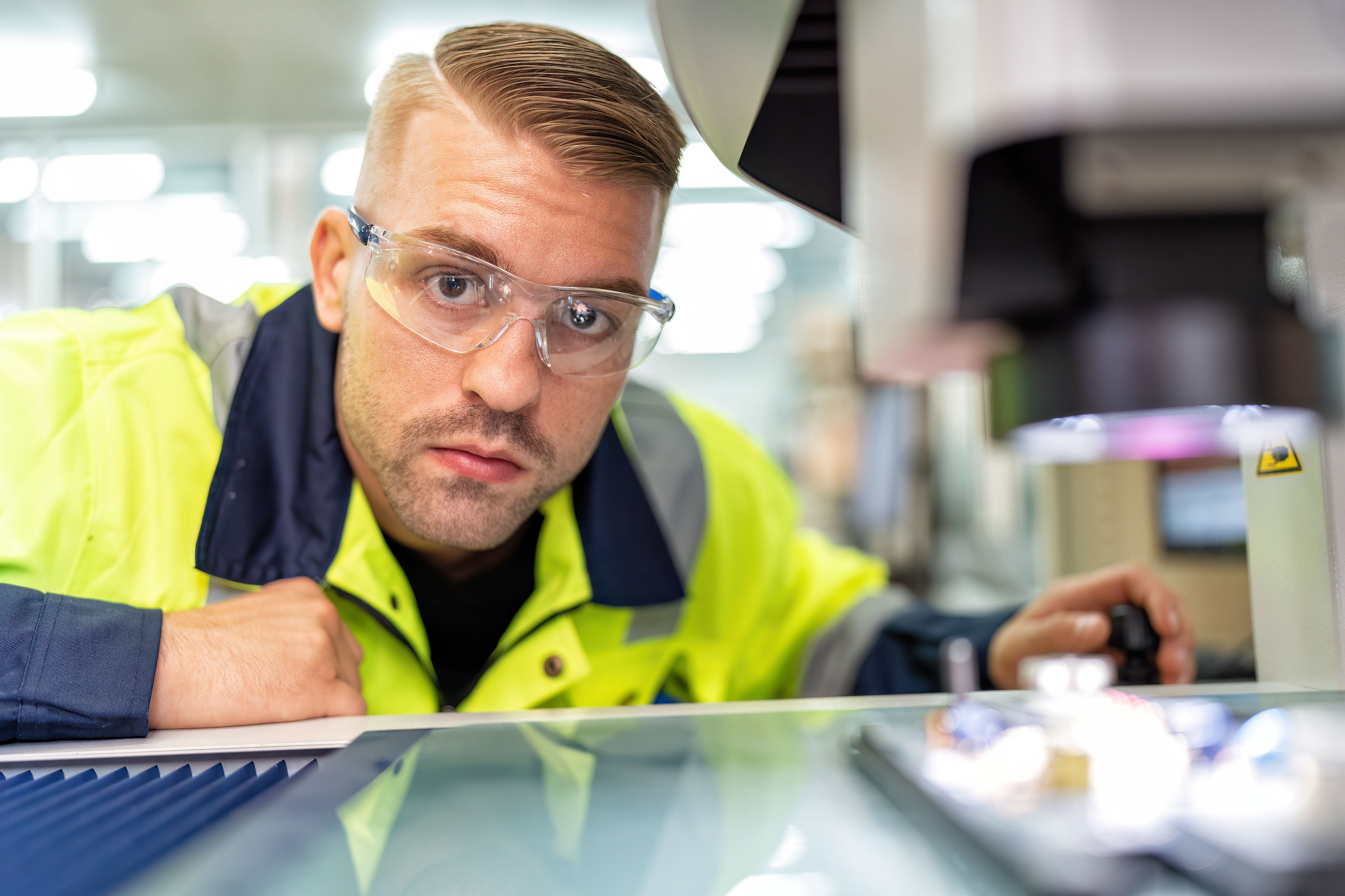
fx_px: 1308
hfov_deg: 54.4
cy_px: 448
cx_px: 672
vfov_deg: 37.9
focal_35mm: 35
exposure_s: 1/250
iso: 1000
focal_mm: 35
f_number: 1.4
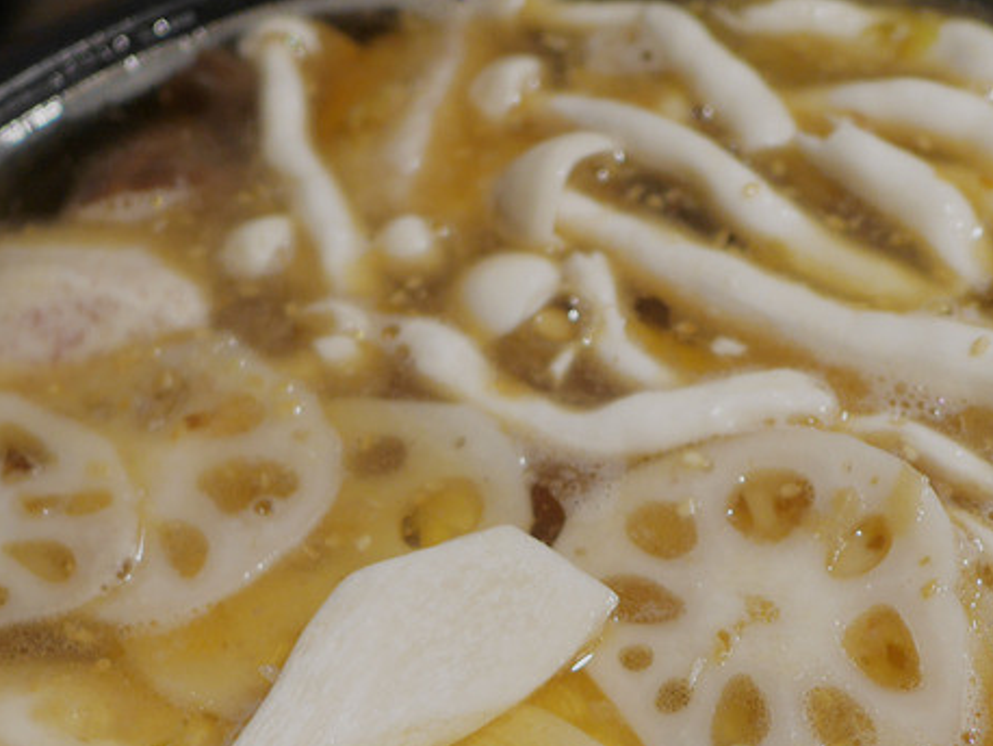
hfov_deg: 27.0
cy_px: 806
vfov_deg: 19.6
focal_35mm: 72
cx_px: 598
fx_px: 2066
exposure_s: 1/100
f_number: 1.7
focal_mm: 15
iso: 200
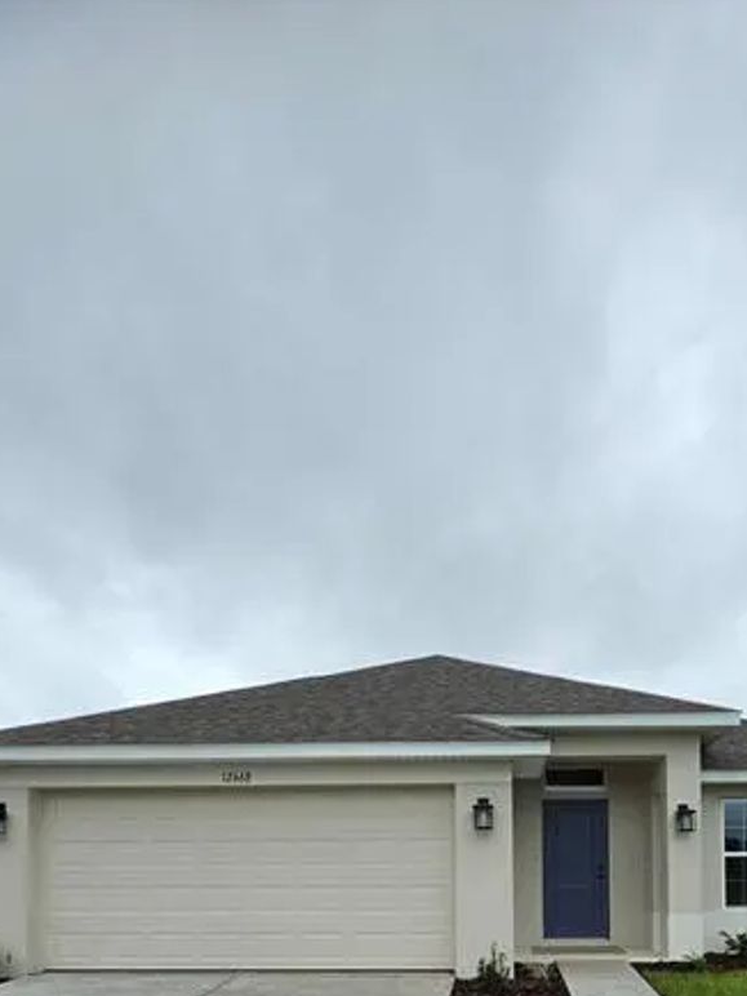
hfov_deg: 58.1
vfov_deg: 63.4
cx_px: 467
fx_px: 662
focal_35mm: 23
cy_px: 872
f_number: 1.9
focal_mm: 2.2
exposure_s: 1/2000
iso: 100
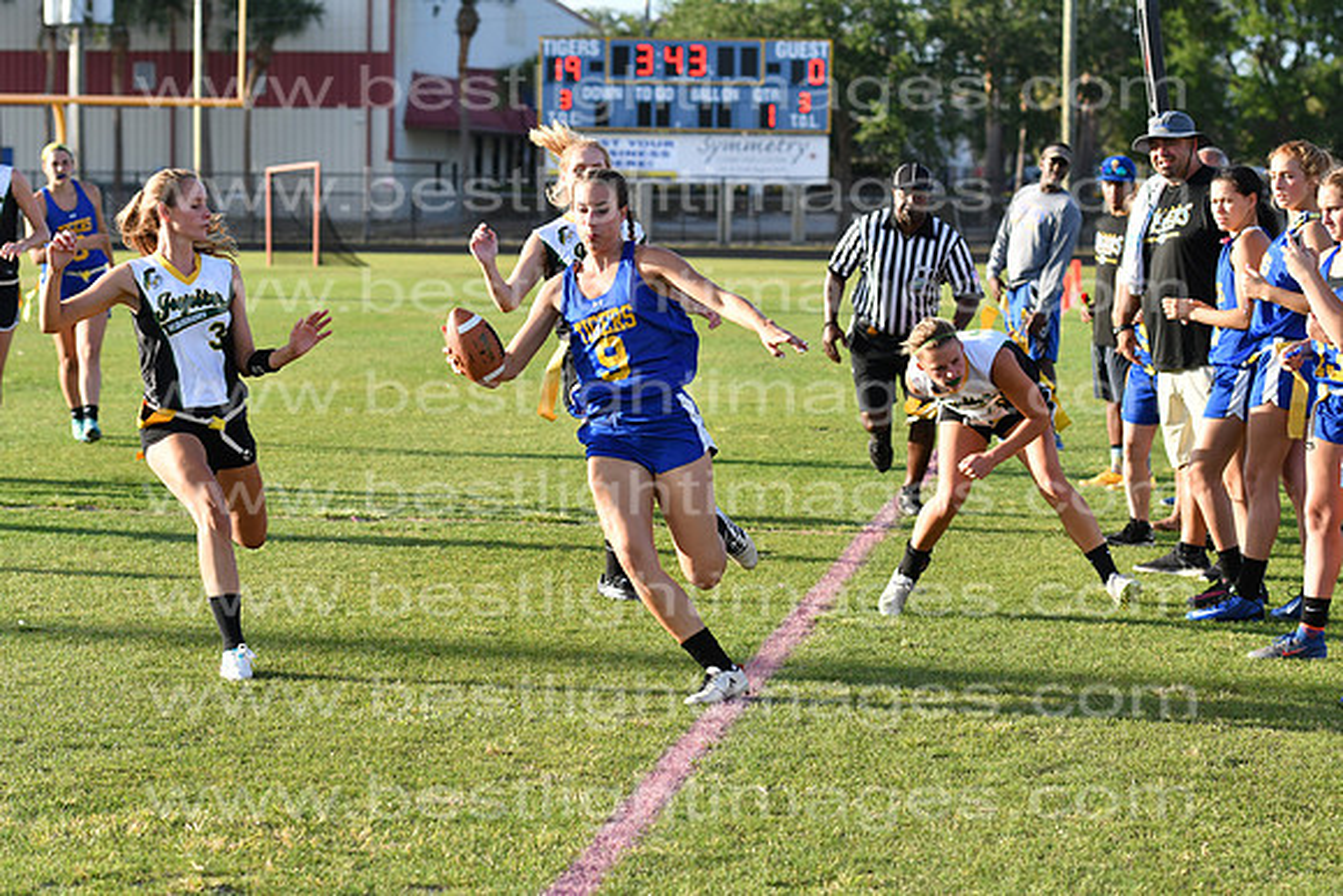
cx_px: 672
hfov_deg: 17.5
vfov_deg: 11.7
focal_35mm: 117
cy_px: 448
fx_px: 4366
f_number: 4
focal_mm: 78
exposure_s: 1/2000
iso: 400
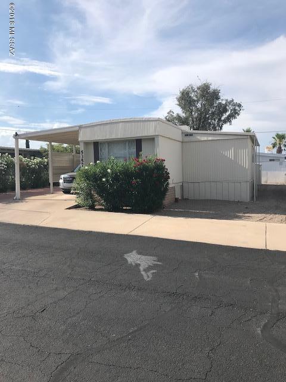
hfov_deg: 49.7
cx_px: 143
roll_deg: +1.0
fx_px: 308
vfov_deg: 63.4
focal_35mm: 28
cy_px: 191
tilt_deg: -3.2
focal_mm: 3.99
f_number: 1.8
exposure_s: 1/3195
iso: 20
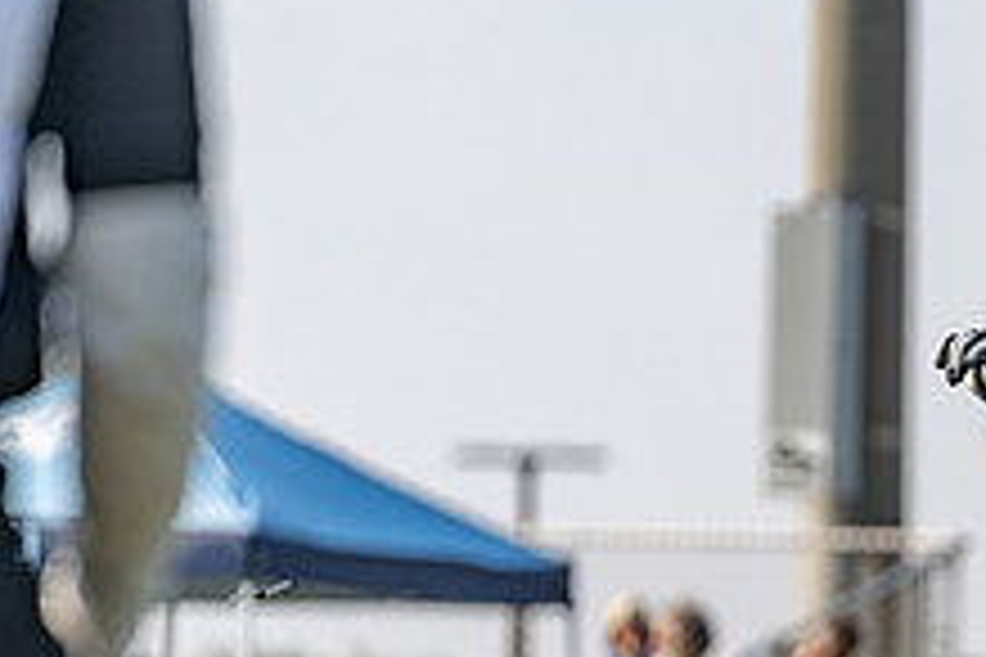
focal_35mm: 530
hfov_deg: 3.9
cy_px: 700
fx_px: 14515
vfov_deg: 2.6
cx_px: 1265
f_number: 3.5
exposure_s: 1/1600
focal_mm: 200
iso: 100
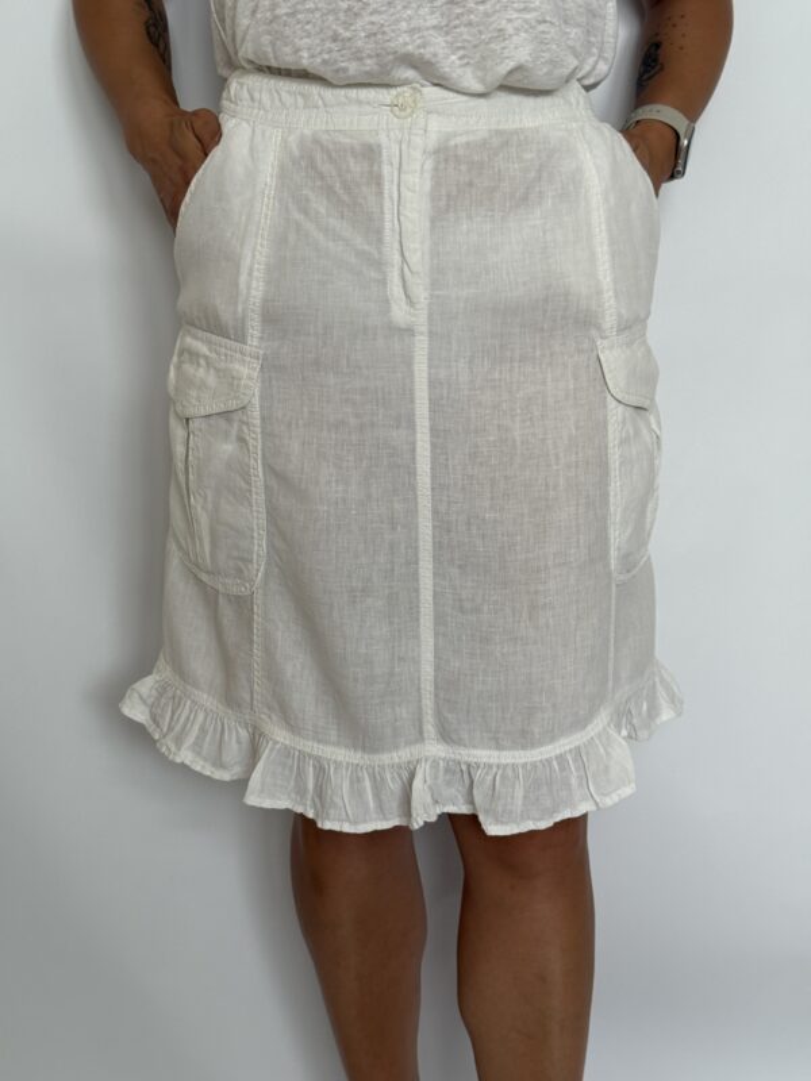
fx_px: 1499
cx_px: 406
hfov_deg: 30.3
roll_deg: -0.4
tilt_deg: -8.6
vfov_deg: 39.7
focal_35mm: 48
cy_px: 540
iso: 100
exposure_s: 1/102
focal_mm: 6.76
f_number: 1.78
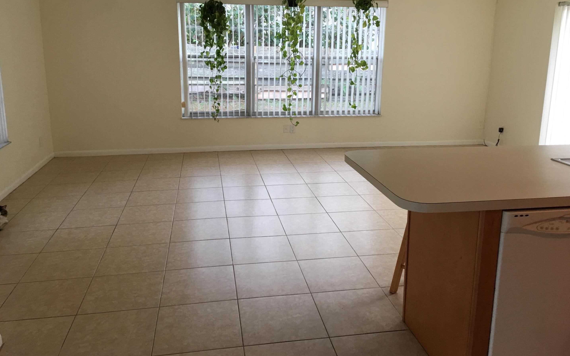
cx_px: 287
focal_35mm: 31
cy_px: 150
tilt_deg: -12.1
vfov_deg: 40.5
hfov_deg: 61.2
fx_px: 482
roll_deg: -0.7
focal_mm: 4.15
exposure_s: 1/15
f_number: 2.2
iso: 25
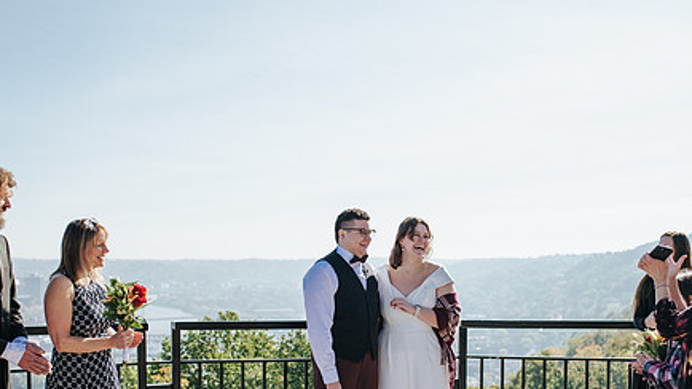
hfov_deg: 41.3
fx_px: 917
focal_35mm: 50
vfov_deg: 23.6
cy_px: 305
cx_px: 340
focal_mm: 35
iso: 100
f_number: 3.2
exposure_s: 1/1000
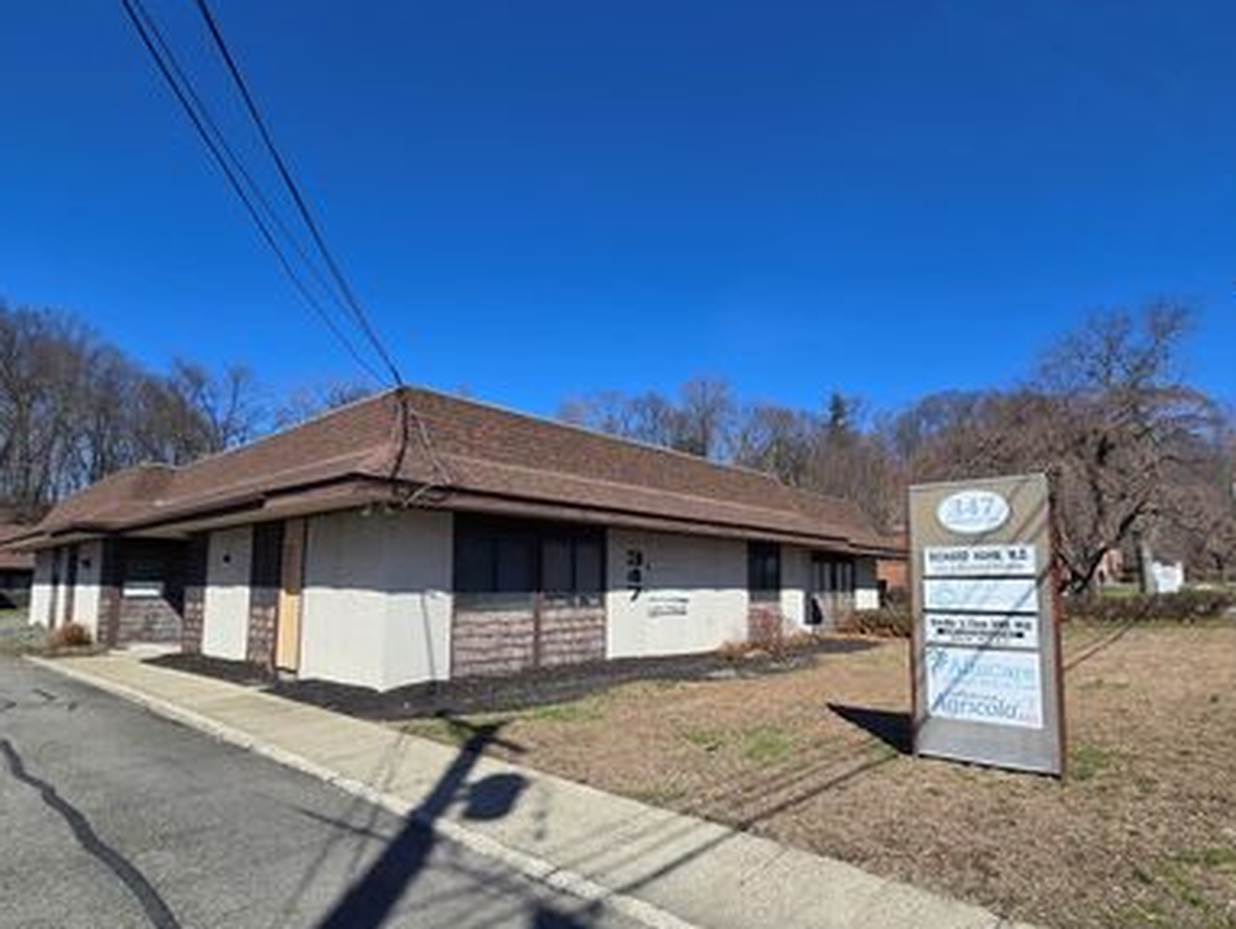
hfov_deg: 90.8
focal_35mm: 17
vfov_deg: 74.5
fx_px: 607
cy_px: 523
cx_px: 670
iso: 50
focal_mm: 2.2
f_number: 2.2
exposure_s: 1/2635
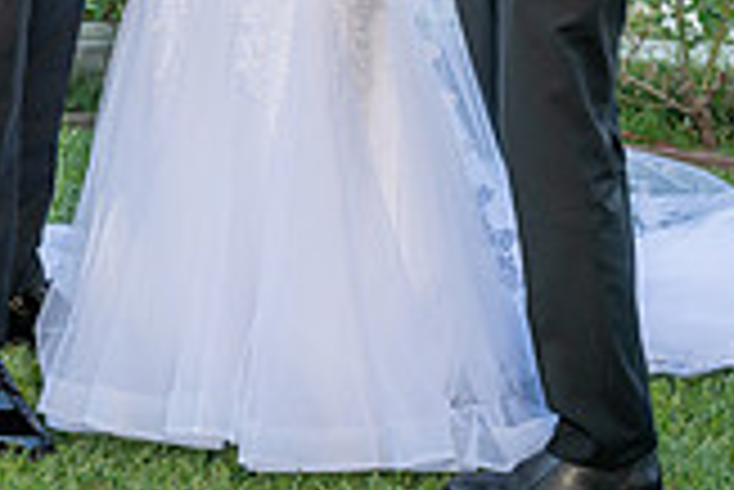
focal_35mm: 129
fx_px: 2632
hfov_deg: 15.8
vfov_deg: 10.3
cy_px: -209
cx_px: 153
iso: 200
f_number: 5.6
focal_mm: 32
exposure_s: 1/200
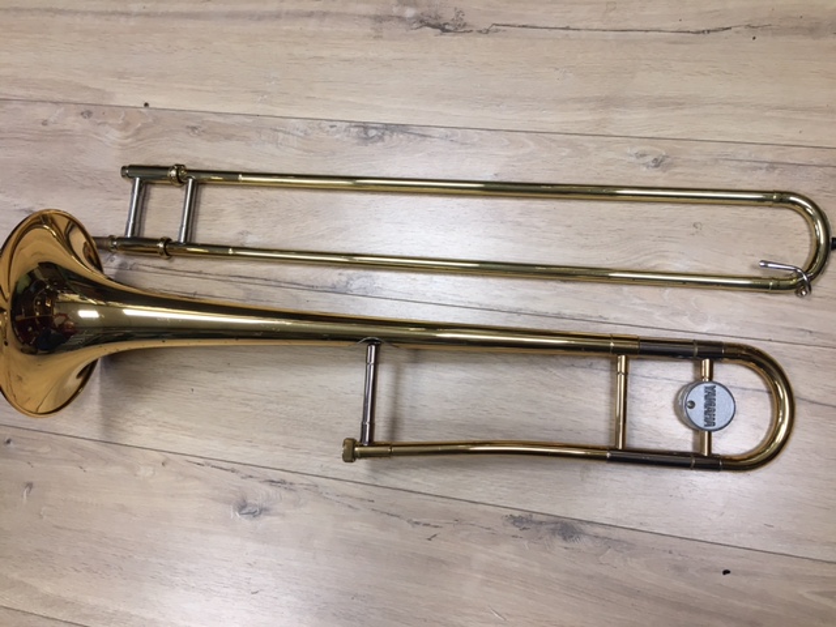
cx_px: 418
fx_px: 700
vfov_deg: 48.2
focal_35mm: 29
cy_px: 314
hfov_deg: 61.7
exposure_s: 1/33
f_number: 2.2
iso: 64
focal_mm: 4.15
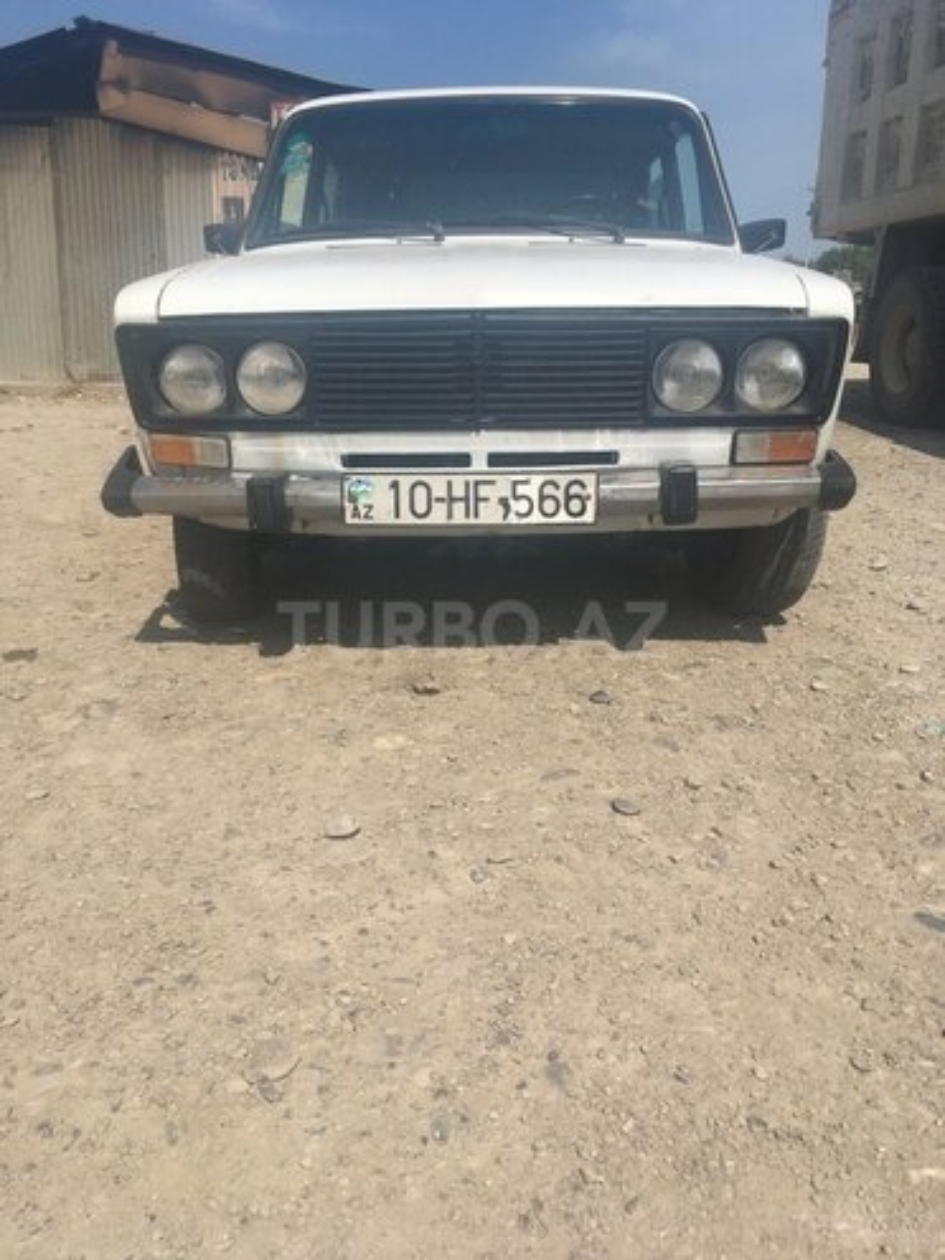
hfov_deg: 48.2
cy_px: 630
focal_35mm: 29
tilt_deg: -16.9
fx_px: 1056
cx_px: 472
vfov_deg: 61.7
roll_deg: -0.1
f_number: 2.2
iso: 25
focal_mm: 4.15
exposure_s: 1/3344
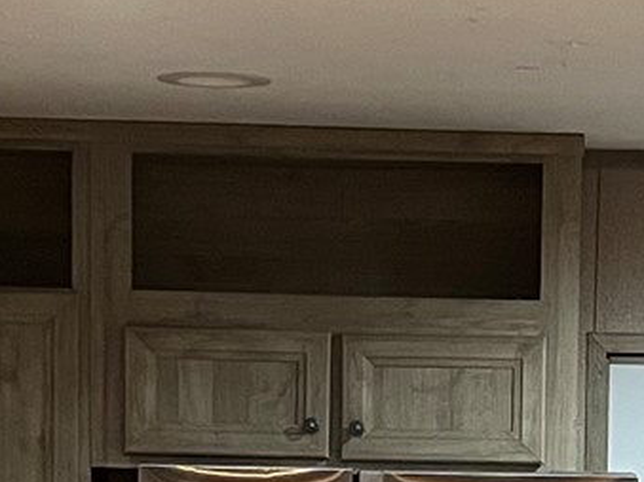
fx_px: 2920
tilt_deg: -3.4
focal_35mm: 157
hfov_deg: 12.5
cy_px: 628
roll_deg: -1.2
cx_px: 483
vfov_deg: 9.3
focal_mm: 5.7
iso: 320
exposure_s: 1/60
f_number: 1.5
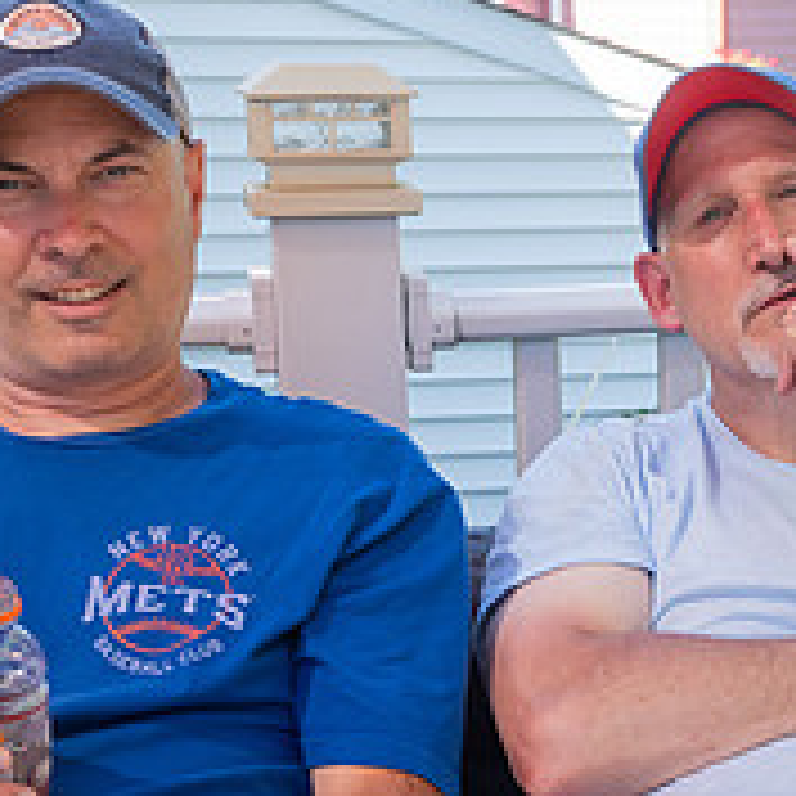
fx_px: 2602
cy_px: 596
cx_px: 971
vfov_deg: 17.3
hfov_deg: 16.6
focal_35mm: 100
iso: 640
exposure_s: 1/400
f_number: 5
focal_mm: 24
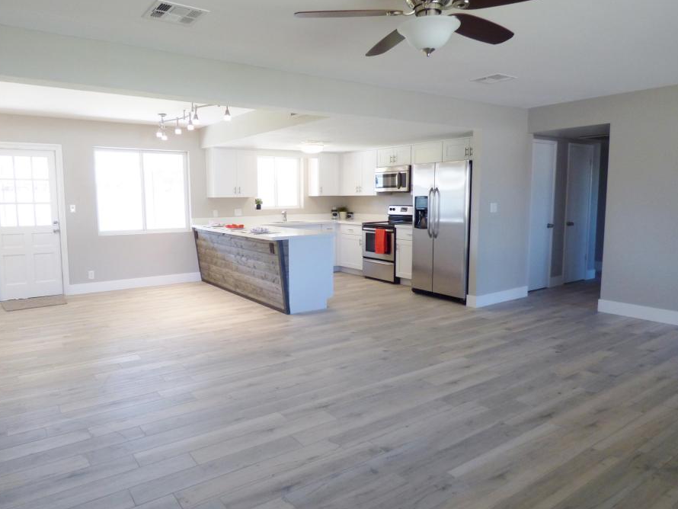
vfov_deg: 58.9
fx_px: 451
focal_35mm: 23
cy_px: 254
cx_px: 305
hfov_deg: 73.7
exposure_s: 1/60
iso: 125
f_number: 2.8
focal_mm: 3.58
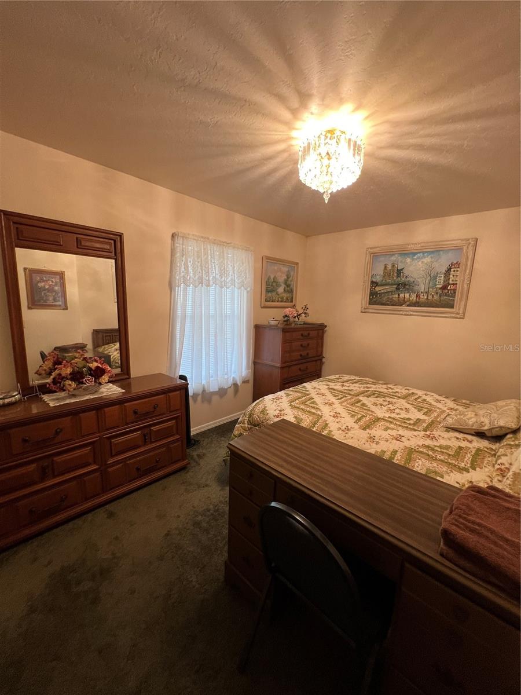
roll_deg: -2.9
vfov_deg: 106.2
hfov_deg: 89.9
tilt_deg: -11.3
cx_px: 260
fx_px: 261
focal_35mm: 13
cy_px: 348
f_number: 1.8
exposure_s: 1/60
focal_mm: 1.57
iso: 200
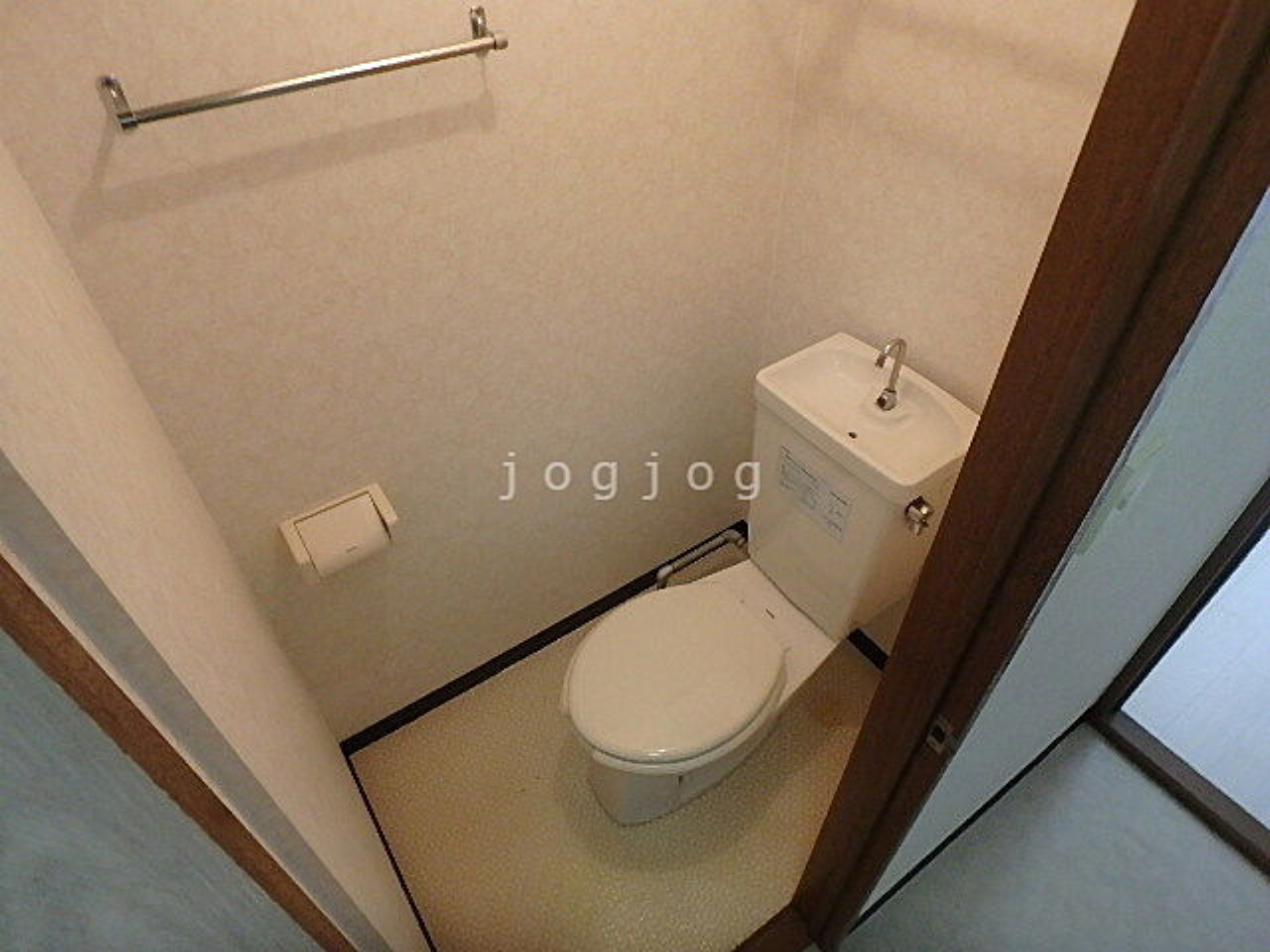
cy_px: 476
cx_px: 635
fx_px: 770
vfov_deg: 63.4
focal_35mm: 21
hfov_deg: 79.0
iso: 500
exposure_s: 1/30
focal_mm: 3.7
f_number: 3.5
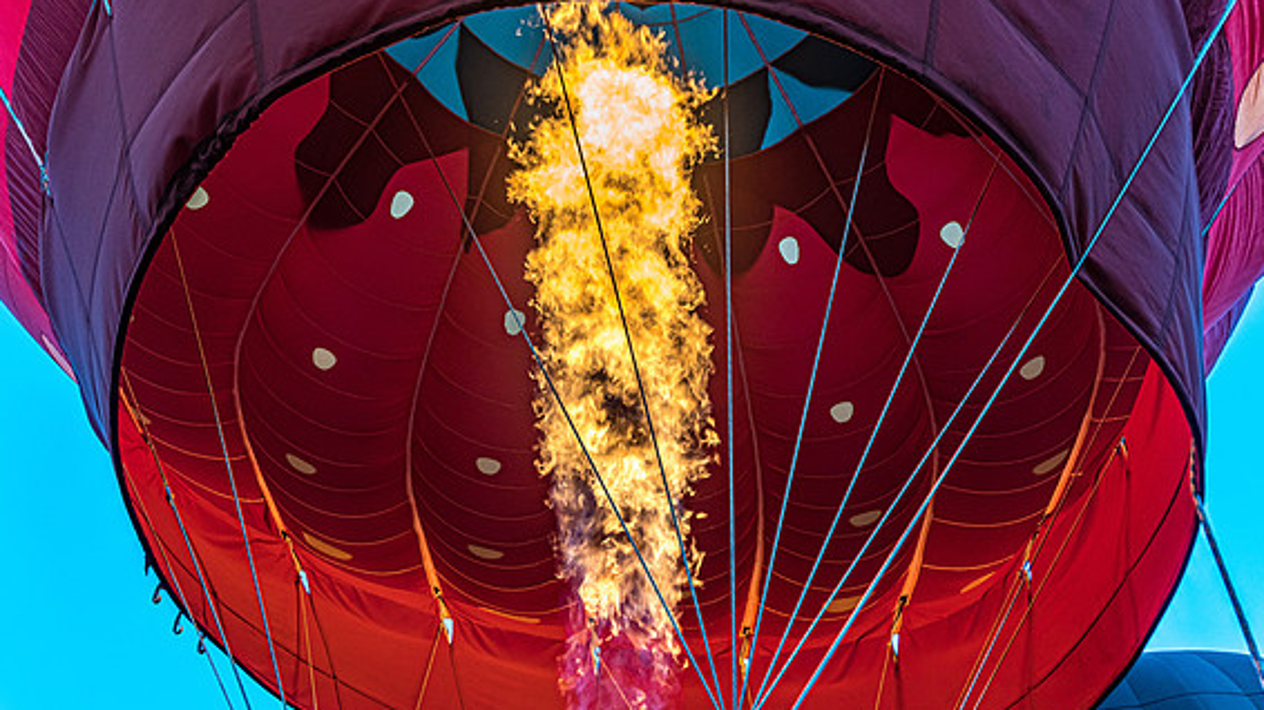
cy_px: 332
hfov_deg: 66.1
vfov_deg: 40.1
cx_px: 630
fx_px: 972
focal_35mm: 29
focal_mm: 18
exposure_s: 1/320
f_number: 5.6
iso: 400
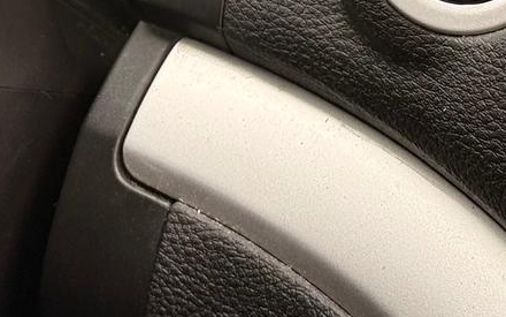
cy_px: -165
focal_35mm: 148
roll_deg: +0.4
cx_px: 335
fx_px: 2041
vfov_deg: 8.6
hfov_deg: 14.1
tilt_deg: -17.4
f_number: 1.78
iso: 100
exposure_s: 1/206
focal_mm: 6.76
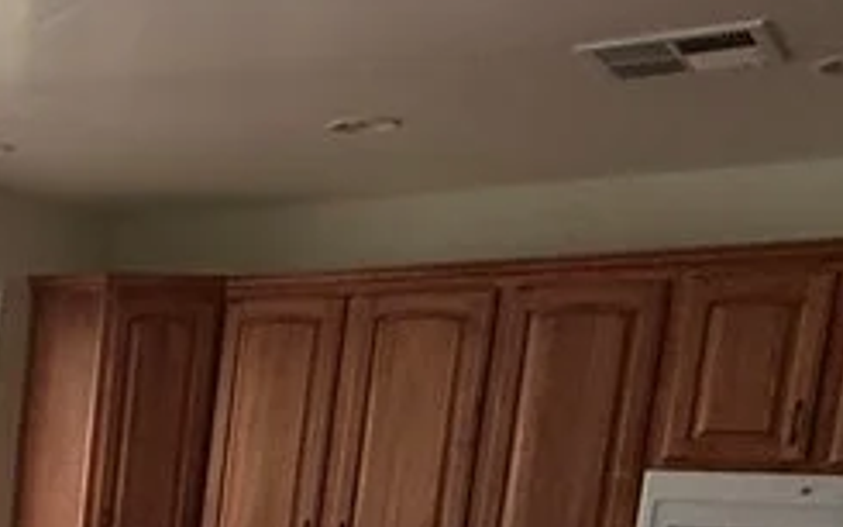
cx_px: -392
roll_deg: -2.5
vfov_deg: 19.4
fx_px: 1424
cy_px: 672
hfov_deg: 25.5
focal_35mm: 62
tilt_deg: -7.7
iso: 64
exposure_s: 1/99
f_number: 2.2
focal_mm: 2.22
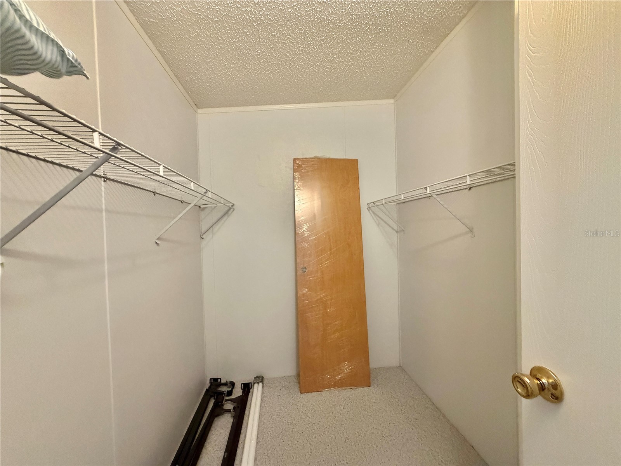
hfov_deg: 102.1
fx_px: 251
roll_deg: +1.7
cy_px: 233
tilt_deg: -1.0
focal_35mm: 14
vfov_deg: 85.7
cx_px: 310
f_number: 2.2
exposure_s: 1/60
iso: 800
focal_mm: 2.22
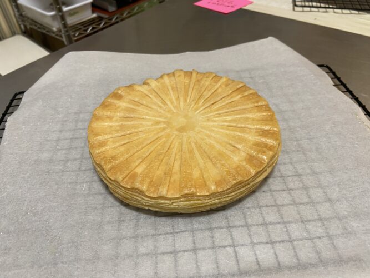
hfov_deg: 67.3
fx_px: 278
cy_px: 139
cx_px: 185
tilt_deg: -44.8
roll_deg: +2.9
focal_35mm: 26
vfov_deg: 53.0
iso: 125
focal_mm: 4.25
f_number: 1.8
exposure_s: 1/60
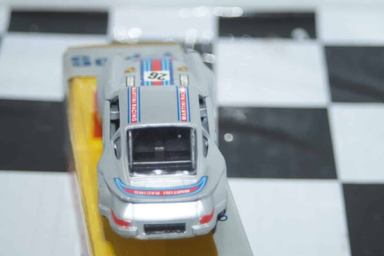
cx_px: 192
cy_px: 128
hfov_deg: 19.5
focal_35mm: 105
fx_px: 1120
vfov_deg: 13.0
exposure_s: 1/80
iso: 400
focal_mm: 70
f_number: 5.6
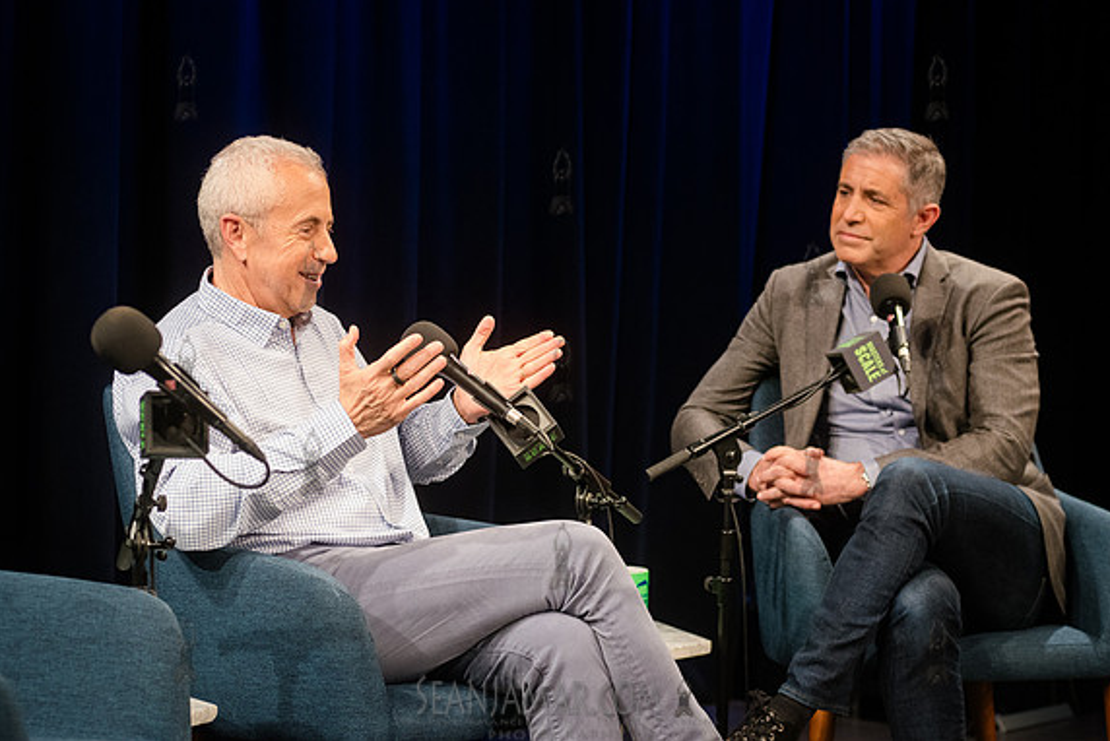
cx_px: 588
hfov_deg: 22.9
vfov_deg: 15.4
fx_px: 2745
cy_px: 331
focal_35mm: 89
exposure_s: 1/320
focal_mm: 80
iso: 3200
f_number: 4
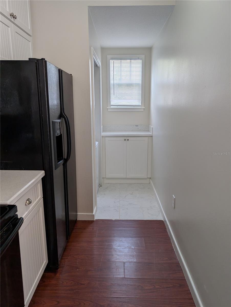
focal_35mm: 24
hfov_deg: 56.9
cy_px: 154
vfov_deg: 71.5
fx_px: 213
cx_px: 116
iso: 44
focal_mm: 6.9
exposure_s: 1/120
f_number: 1.68
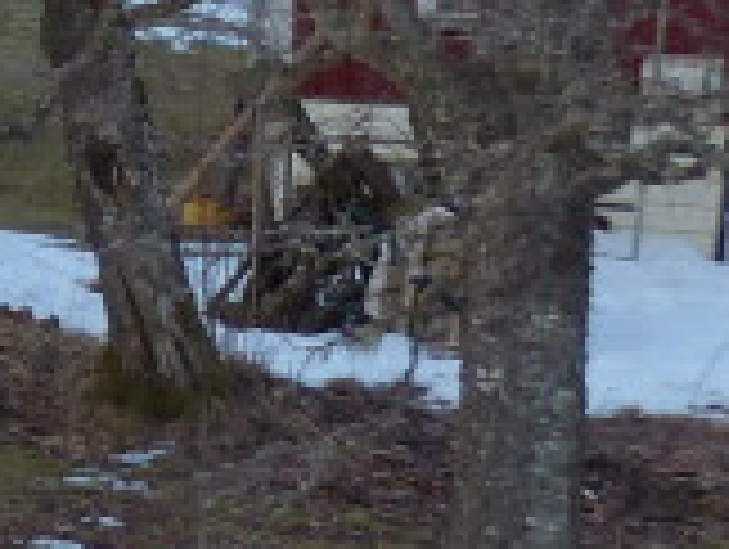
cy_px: 774
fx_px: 8373
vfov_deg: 3.7
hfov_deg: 4.9
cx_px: -760
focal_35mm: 397
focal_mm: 11.4
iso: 100
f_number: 2.8
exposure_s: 1/100
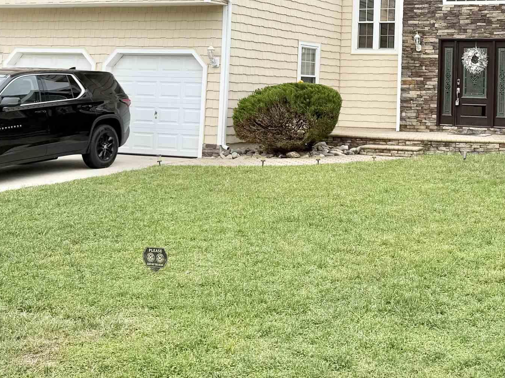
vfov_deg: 25.8
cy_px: 47
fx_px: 802
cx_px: 418
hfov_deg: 33.7
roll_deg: -1.7
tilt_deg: +4.5
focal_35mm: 55
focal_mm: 6.76
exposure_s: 1/2232
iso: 80
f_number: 1.78
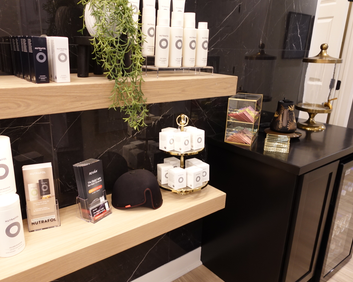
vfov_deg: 51.5
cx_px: 163
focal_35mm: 28
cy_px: 145
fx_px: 293
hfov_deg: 62.1
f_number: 1.8
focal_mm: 9.4
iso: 400
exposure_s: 1/30
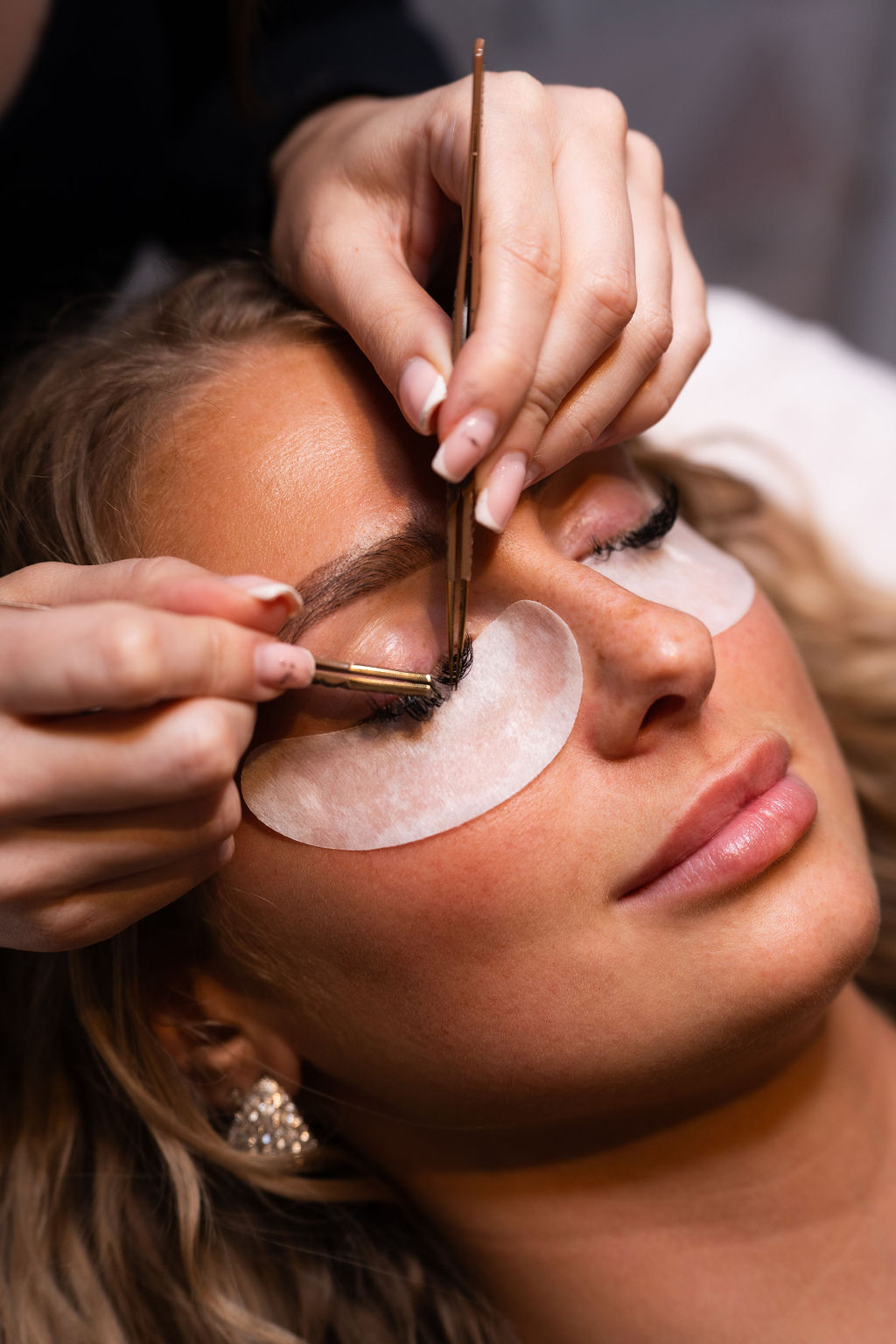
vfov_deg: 24.8
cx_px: 448
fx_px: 3061
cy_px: 672
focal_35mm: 82
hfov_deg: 16.7
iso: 400
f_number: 4
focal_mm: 82
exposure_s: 1/160
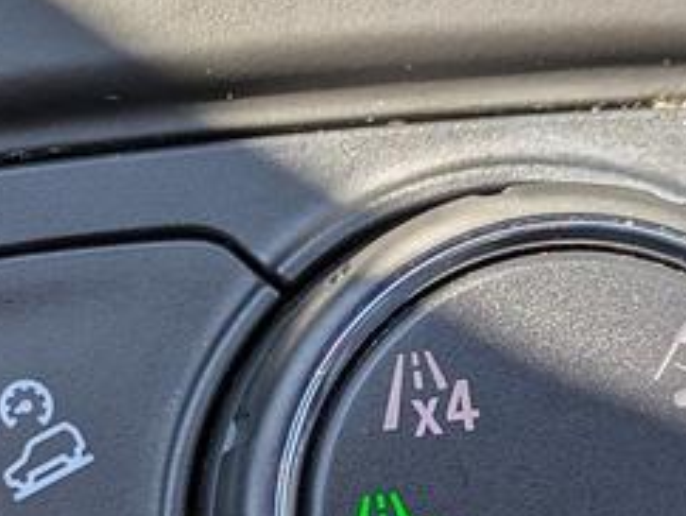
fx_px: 2618
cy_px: 349
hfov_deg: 14.9
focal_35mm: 132
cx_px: 206
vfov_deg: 11.2
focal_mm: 5.43
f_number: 1.89
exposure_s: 1/287
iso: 41
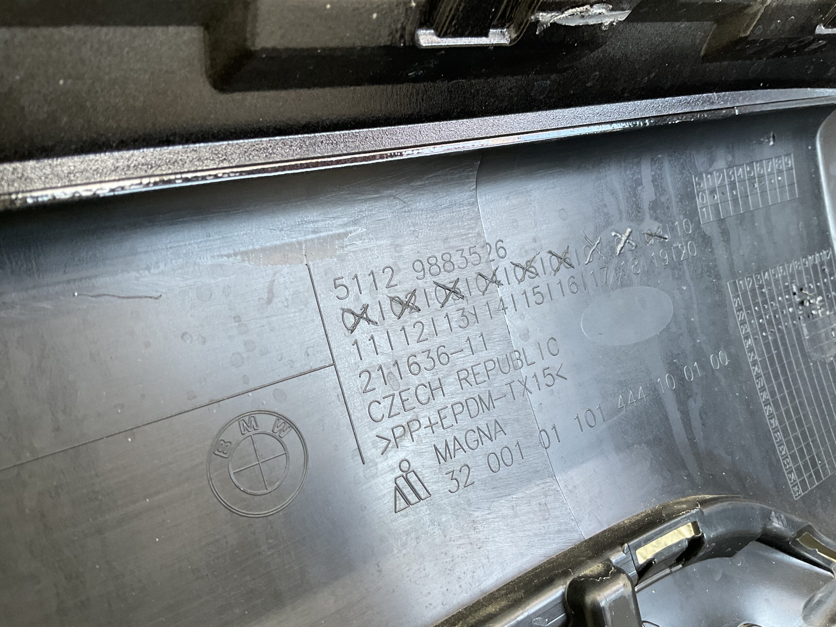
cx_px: 418
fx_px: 700
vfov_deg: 48.2
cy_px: 314
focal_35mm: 29
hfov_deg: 61.7
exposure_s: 1/60
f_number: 1.8
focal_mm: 3
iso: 64
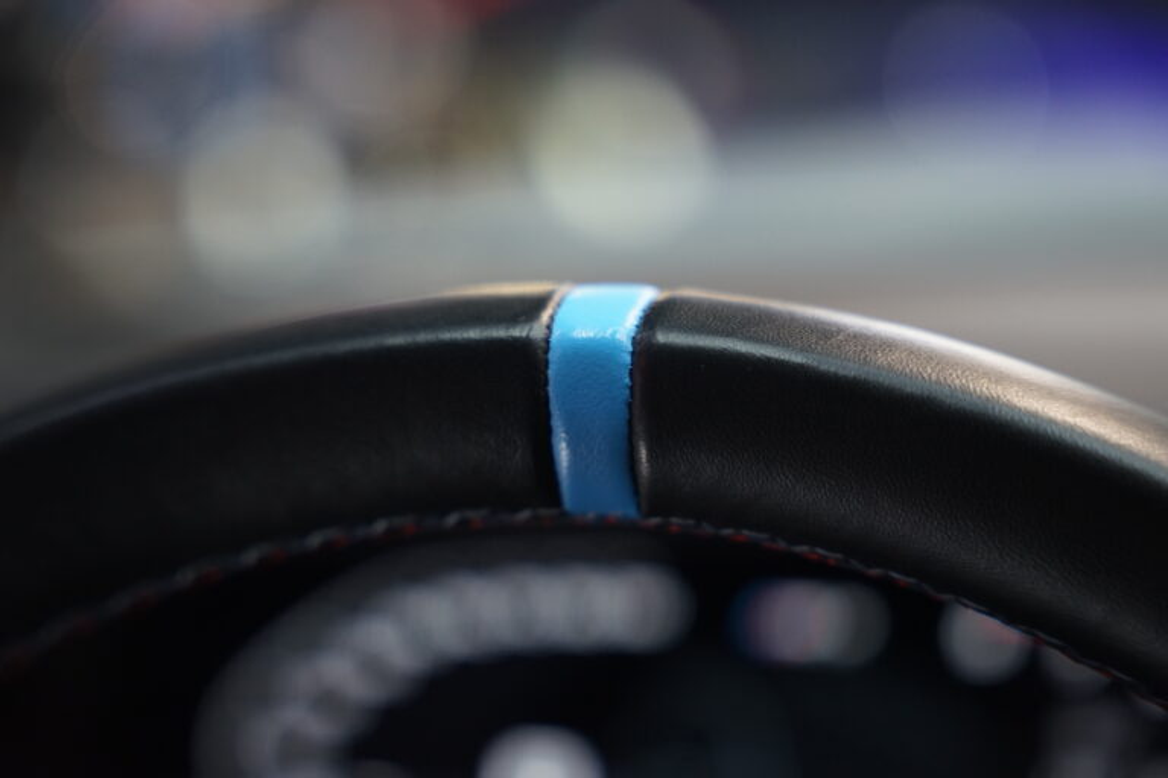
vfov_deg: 19.5
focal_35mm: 70
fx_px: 2271
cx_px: 584
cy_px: 389
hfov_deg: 28.8
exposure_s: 1/80
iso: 1600
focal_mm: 70
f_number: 2.8
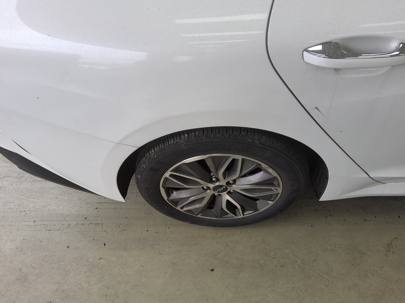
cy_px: 152
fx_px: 292
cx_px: 202
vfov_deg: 54.9
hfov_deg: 69.4
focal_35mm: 25
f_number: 2
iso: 32
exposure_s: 1/164
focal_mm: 3.08
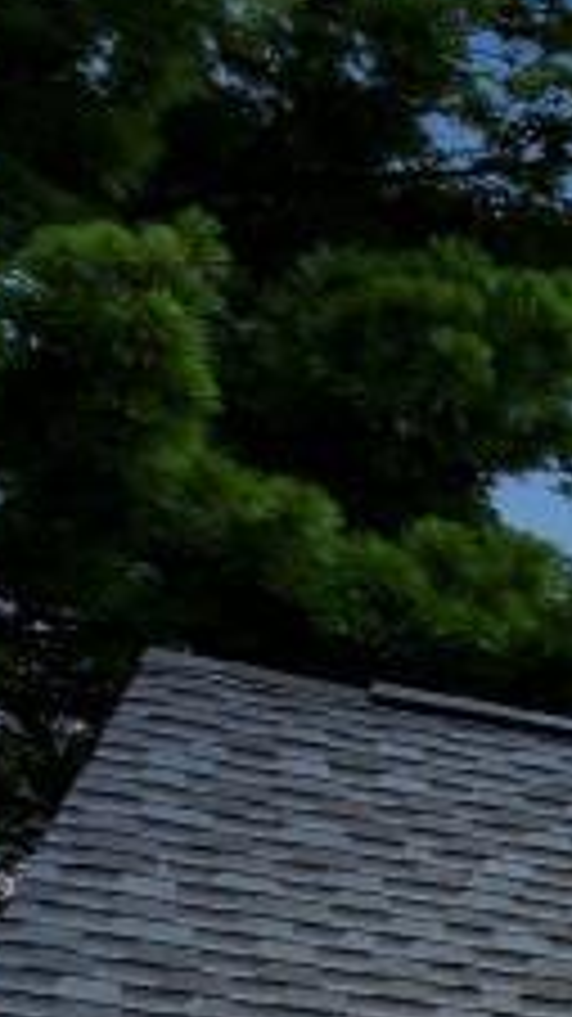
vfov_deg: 15.7
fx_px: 2995
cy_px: 1971
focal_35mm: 111
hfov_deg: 6.7
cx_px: 2662
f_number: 8
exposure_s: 1/200
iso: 200
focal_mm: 16
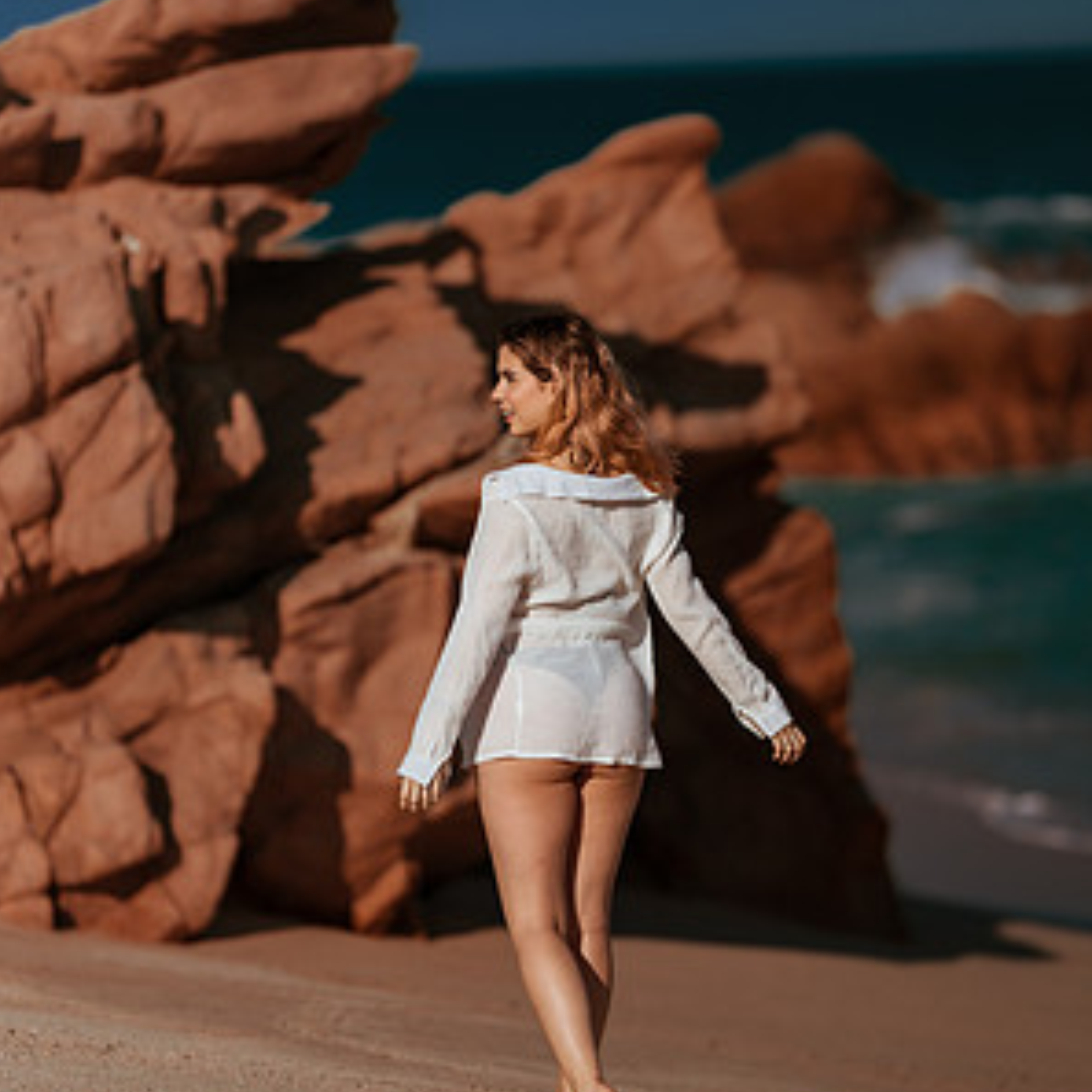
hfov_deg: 10.0
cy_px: 592
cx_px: 544
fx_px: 6210
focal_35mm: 174
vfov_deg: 10.0
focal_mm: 135
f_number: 1.8
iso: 50
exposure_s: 1/8000
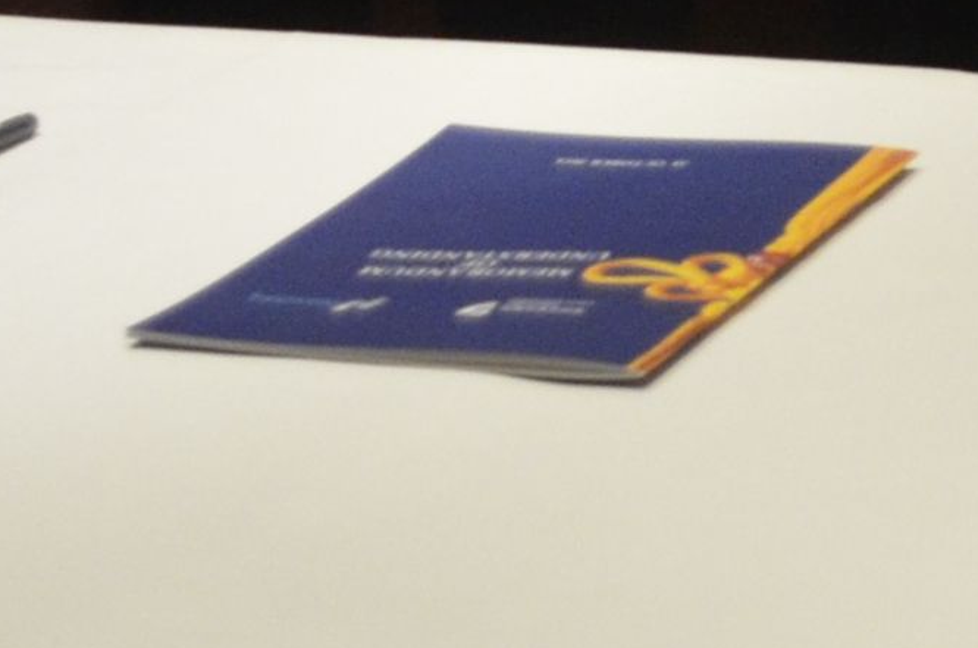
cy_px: -1284
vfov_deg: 5.8
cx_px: 2311
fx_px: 6018
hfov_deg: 8.5
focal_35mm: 222
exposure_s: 1/30
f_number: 3.8
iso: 1100
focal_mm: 20
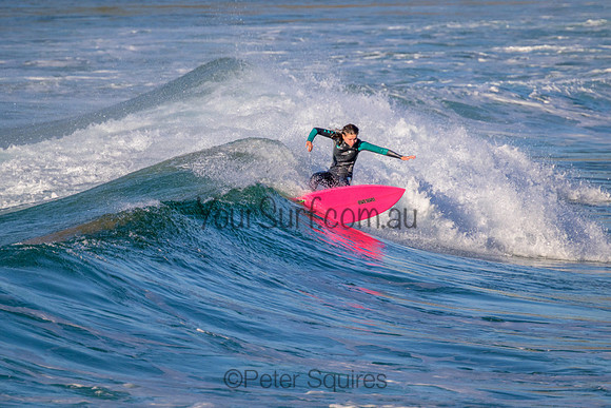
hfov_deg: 2.3
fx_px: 15251
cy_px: 192
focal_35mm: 898
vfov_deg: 1.5
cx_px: 296
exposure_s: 1/2000
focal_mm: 800
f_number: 11
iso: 1100
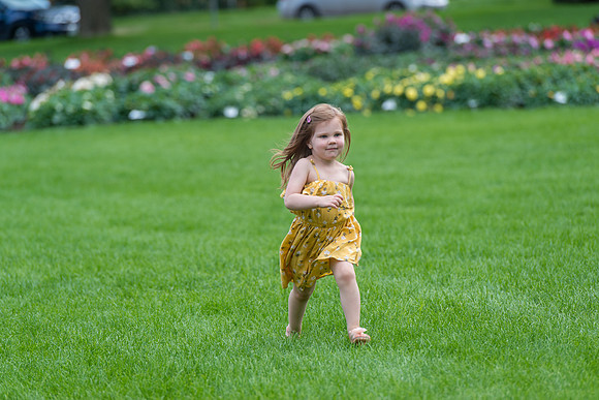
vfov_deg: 6.9
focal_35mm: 200
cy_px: 200
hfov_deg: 10.3
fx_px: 3328
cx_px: 300
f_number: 5
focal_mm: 200
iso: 200
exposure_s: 1/320
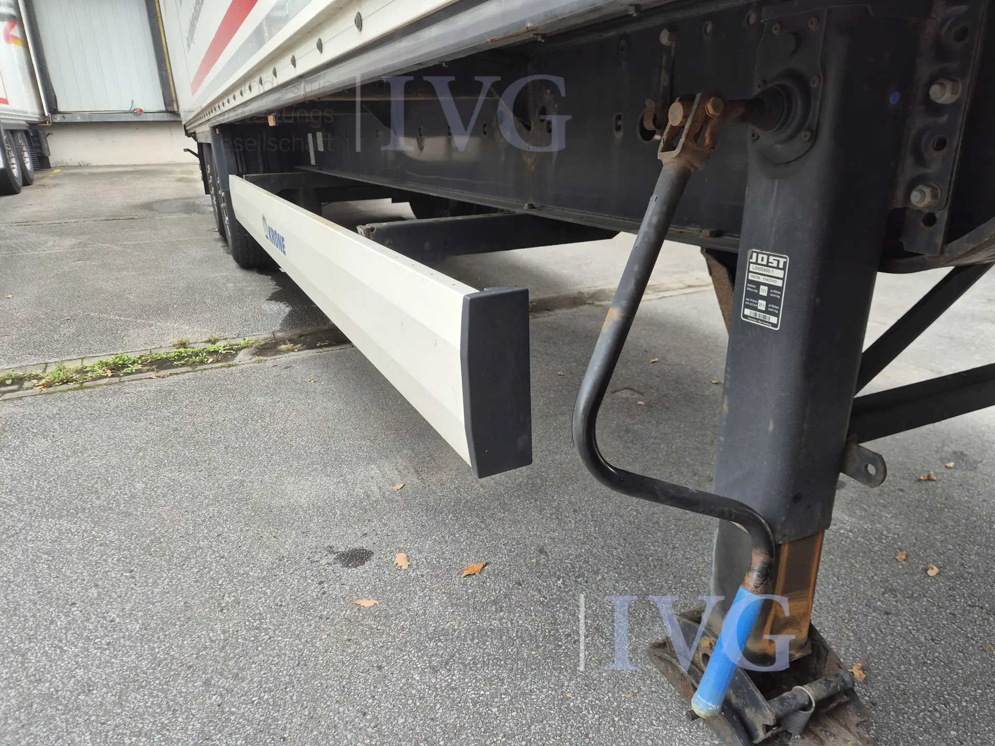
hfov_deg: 73.9
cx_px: 498
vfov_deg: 58.9
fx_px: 661
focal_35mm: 23
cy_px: 373
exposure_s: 1/180
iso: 40
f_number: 1.8
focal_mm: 5.4
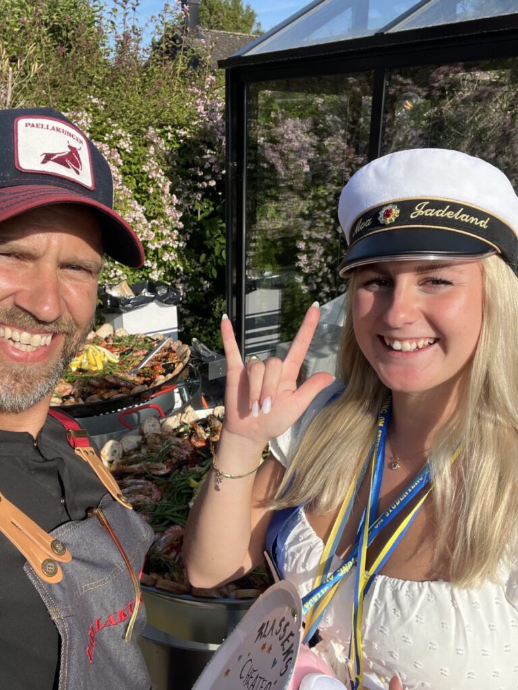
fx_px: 599
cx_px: 259
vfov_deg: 60.0
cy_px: 345
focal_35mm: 30
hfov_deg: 46.8
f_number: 2.2
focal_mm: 2.71
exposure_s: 1/1148
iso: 32
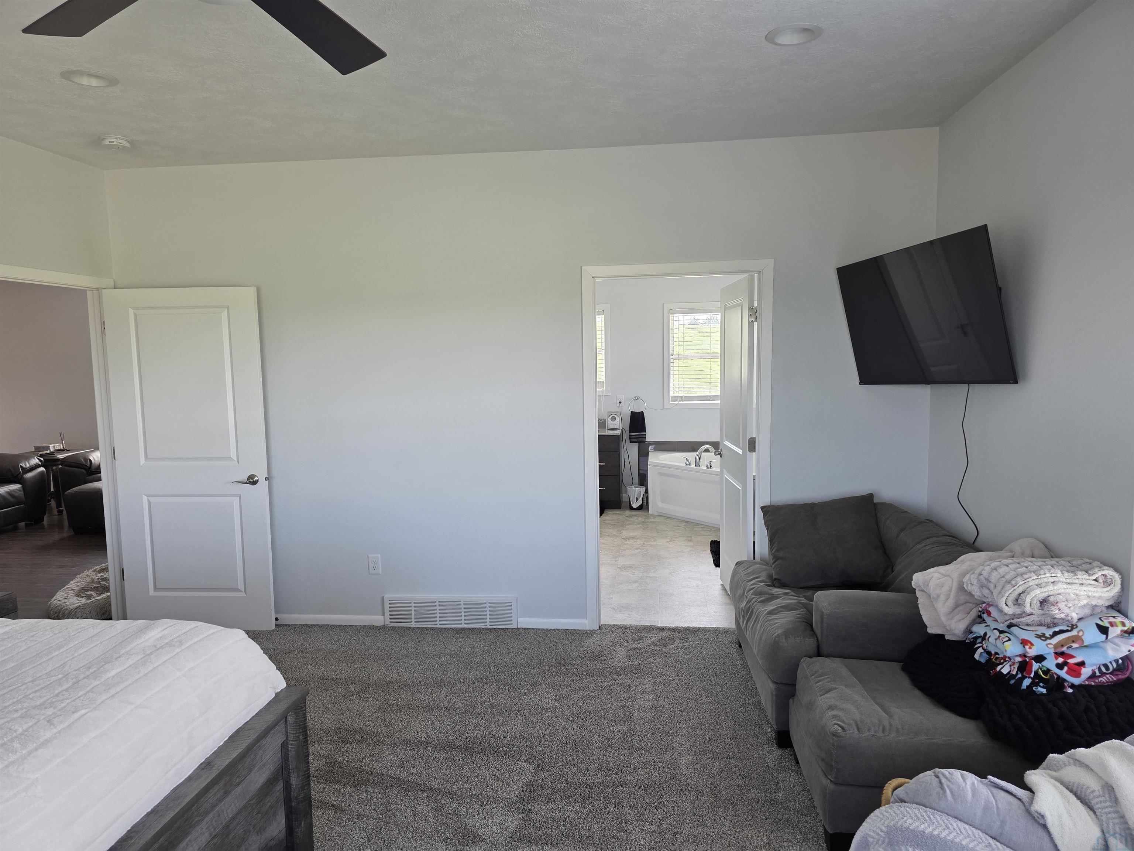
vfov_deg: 58.9
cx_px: 567
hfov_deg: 73.9
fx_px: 753
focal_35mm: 23
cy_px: 426
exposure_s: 1/180
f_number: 1.7
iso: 160
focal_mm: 6.3
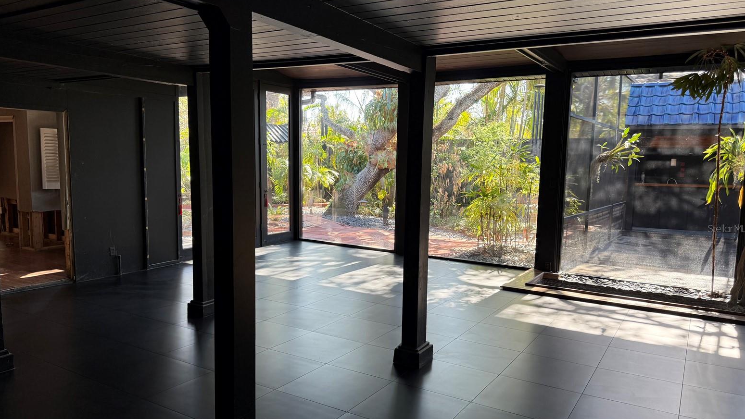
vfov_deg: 42.9
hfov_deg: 69.8
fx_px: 533
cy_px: 228
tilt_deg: -6.1
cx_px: 368
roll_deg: -1.4
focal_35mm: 27
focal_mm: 6.76
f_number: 1.78
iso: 125
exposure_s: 1/203
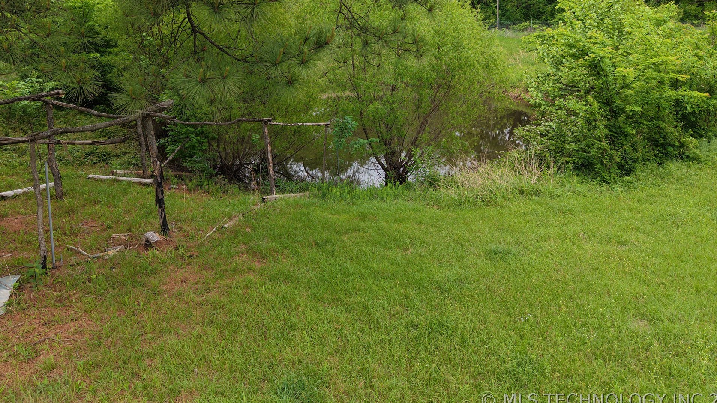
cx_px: 346
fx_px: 570
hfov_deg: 64.3
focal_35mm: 30
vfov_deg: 38.1
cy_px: 106
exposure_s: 1/400
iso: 100
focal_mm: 8.67
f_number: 1.8
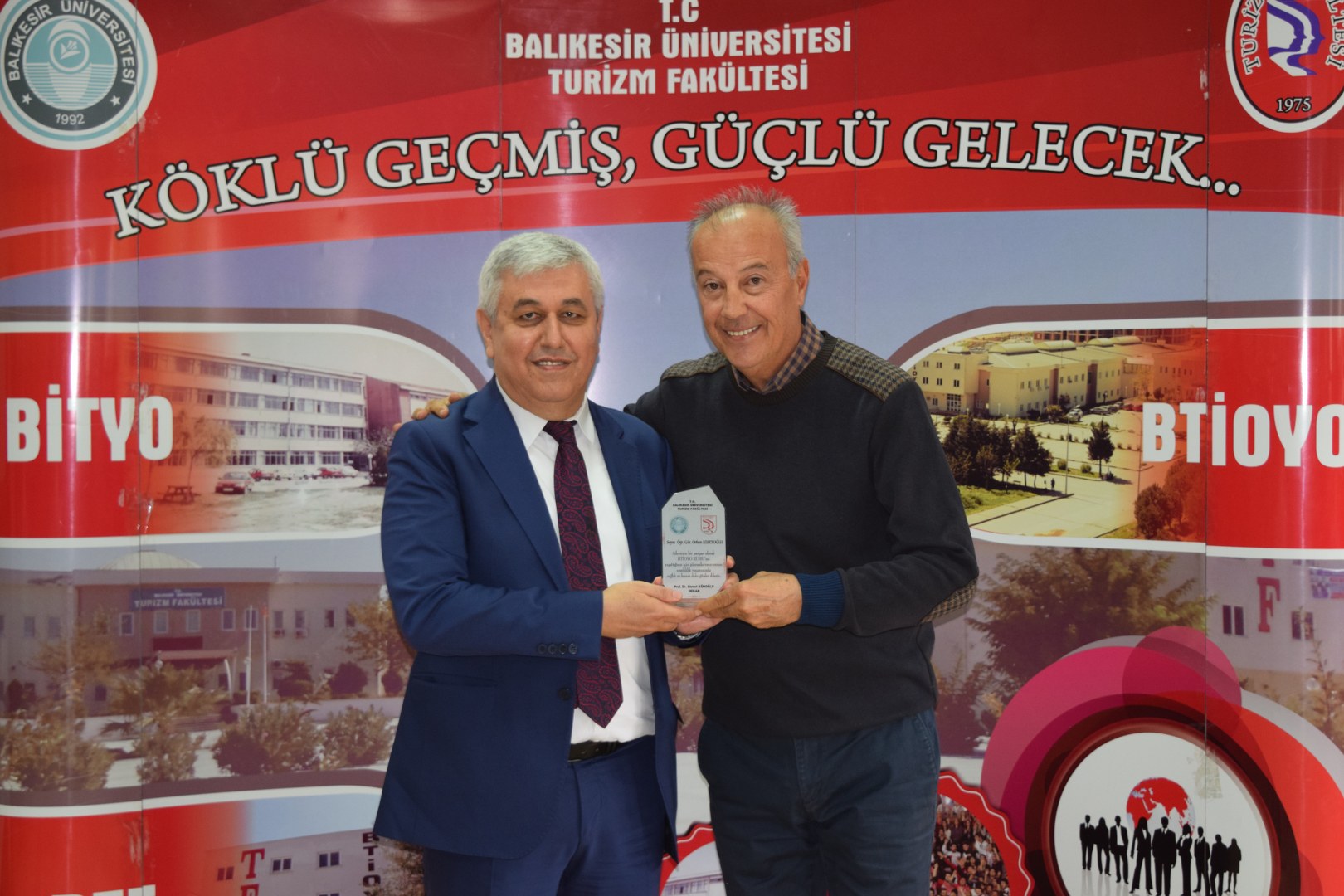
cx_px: 672
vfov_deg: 22.6
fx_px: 2240
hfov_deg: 33.4
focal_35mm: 60
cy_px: 448
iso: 800
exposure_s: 1/80
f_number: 4.8
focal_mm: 40
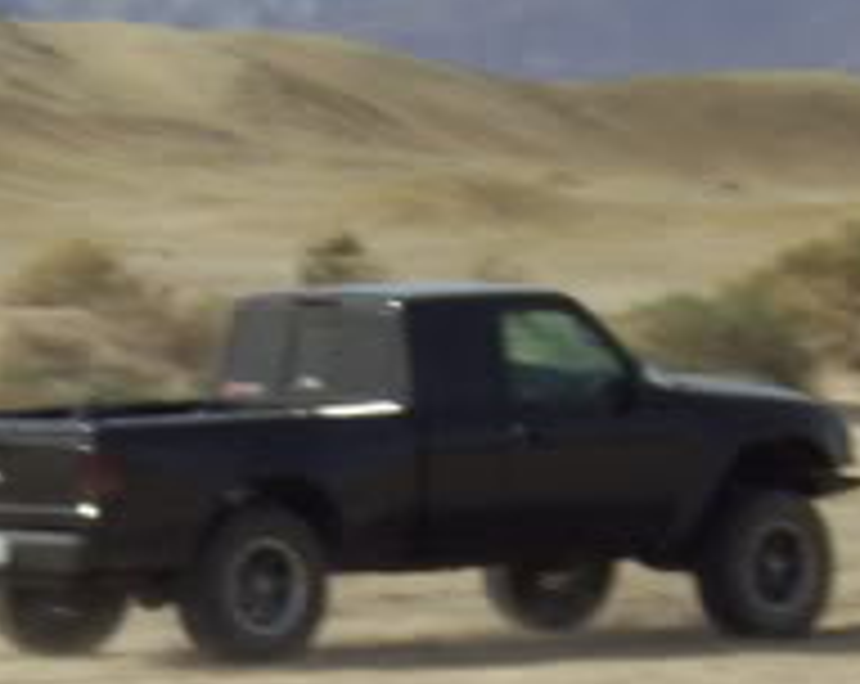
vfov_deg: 4.6
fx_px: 8535
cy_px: 904
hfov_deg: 5.8
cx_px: 126
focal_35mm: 336
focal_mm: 13.7
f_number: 9.5
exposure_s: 1/200
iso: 80
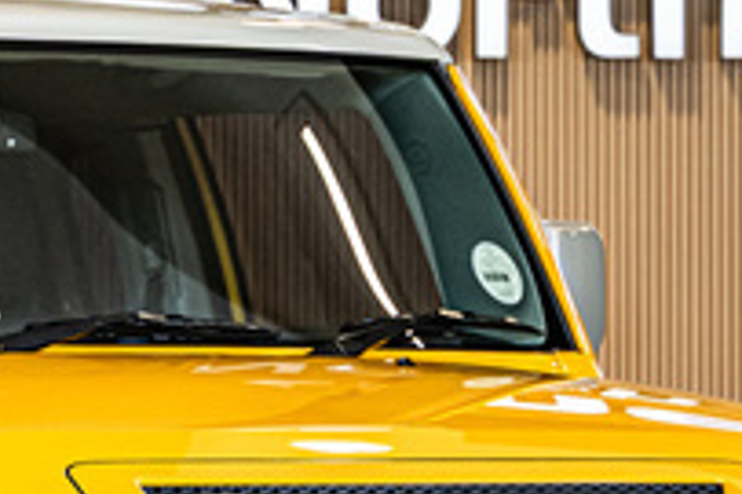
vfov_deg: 5.0
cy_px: 362
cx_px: -82
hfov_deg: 7.5
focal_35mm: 272
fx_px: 5602
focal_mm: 54
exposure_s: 1/125
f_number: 4
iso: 640
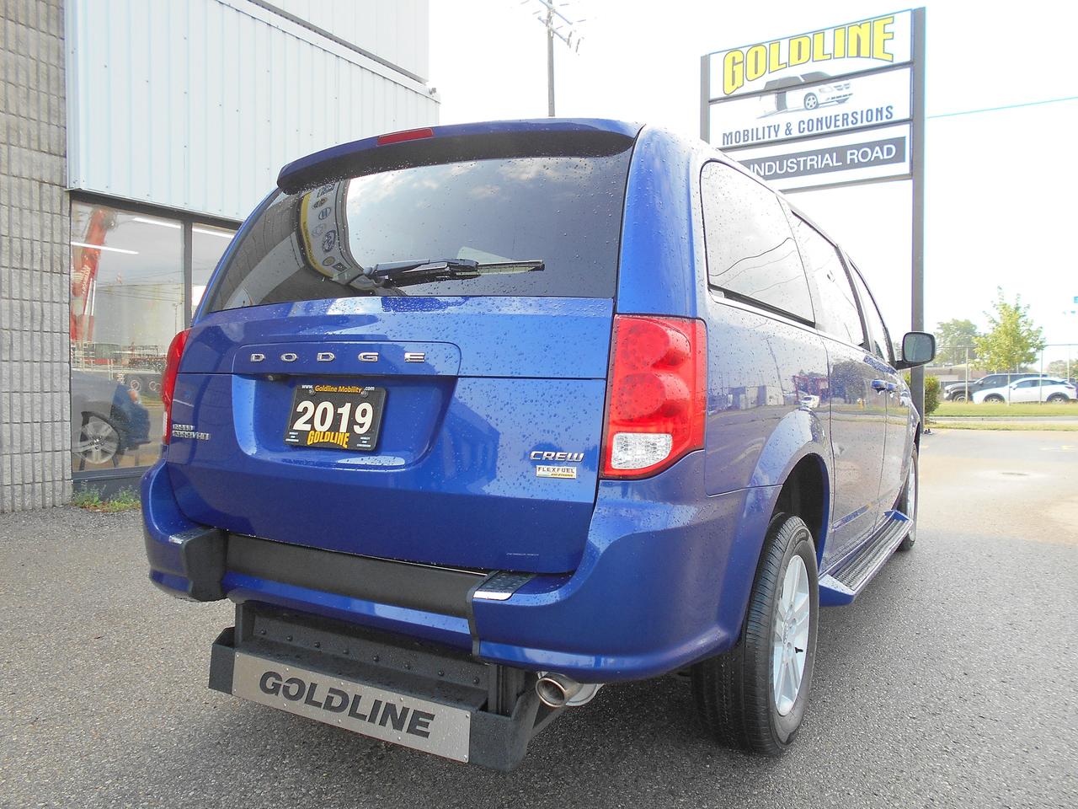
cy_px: 404
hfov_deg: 67.3
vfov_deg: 53.1
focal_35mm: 26
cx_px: 539
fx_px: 810
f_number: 3.2
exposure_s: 1/100
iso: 80
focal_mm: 4.6
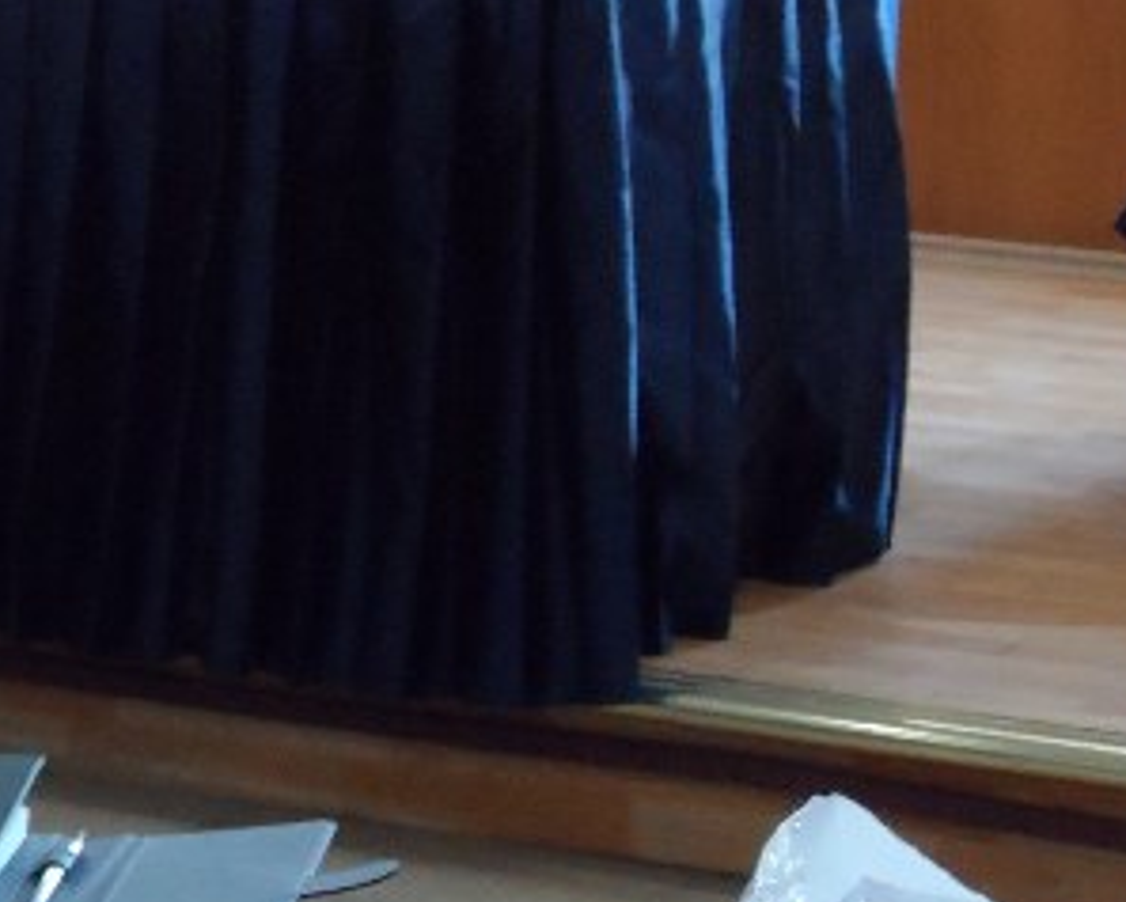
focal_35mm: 184
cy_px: -208
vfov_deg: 8.3
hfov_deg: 10.3
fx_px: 6136
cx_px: -220
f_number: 4.6
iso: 800
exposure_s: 1/20
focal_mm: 12.8
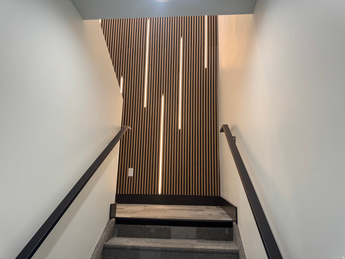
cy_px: 130
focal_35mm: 24
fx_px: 239
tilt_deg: +10.1
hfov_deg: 71.6
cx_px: 172
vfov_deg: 56.8
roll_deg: -1.0
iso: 125
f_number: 1.78
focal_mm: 6.76
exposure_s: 1/120
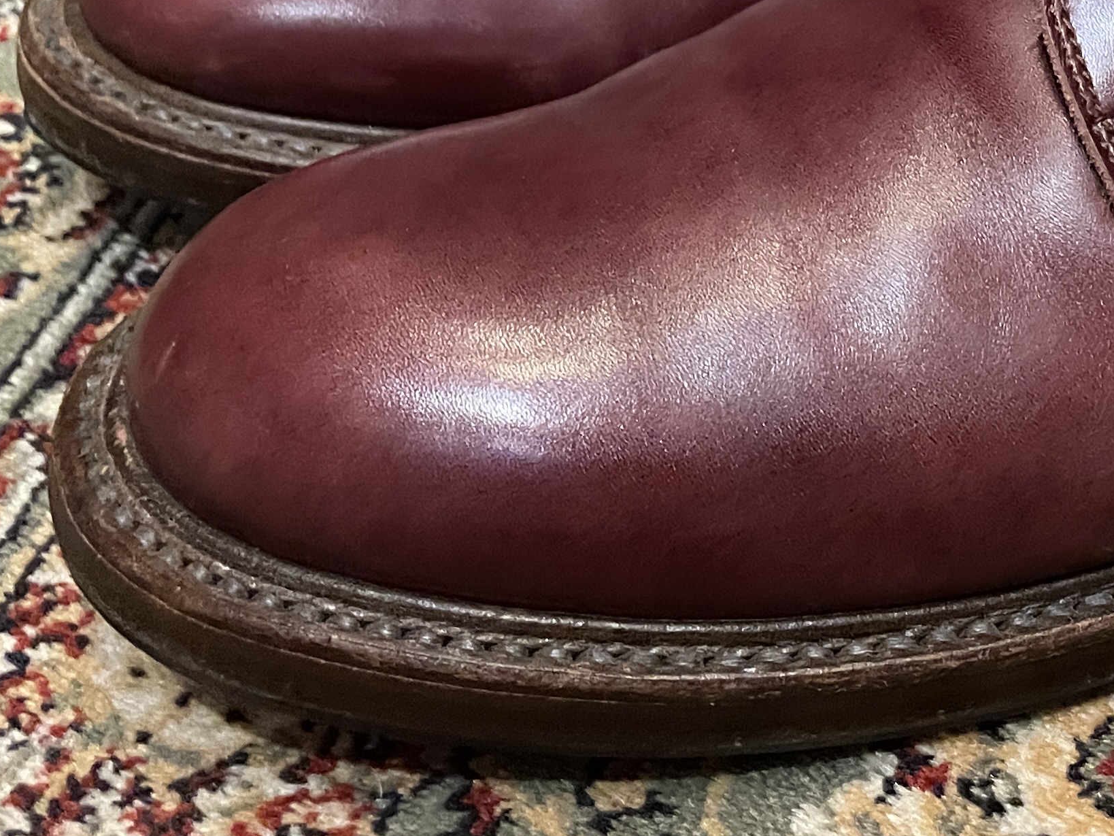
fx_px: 2060
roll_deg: +0.9
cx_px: 1160
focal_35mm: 64
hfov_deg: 28.1
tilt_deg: -35.0
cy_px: 44
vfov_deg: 22.3
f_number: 1.6
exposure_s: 1/30
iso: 1000
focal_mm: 4.2
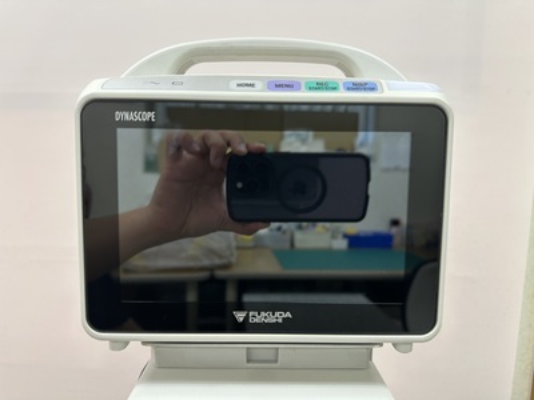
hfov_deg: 71.6
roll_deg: -0.9
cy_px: 200
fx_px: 370
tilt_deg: -6.3
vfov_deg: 56.8
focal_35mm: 24
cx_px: 267
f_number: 1.78
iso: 80
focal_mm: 6.86
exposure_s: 1/120
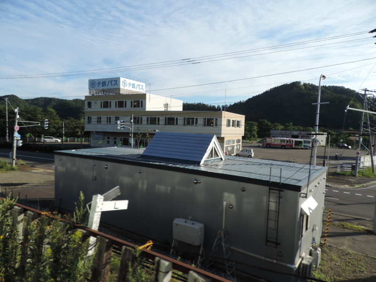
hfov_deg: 71.6
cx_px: 188
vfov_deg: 56.8
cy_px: 141
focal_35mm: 24
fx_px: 261
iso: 80
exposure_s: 1/800
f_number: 3
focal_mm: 4.3
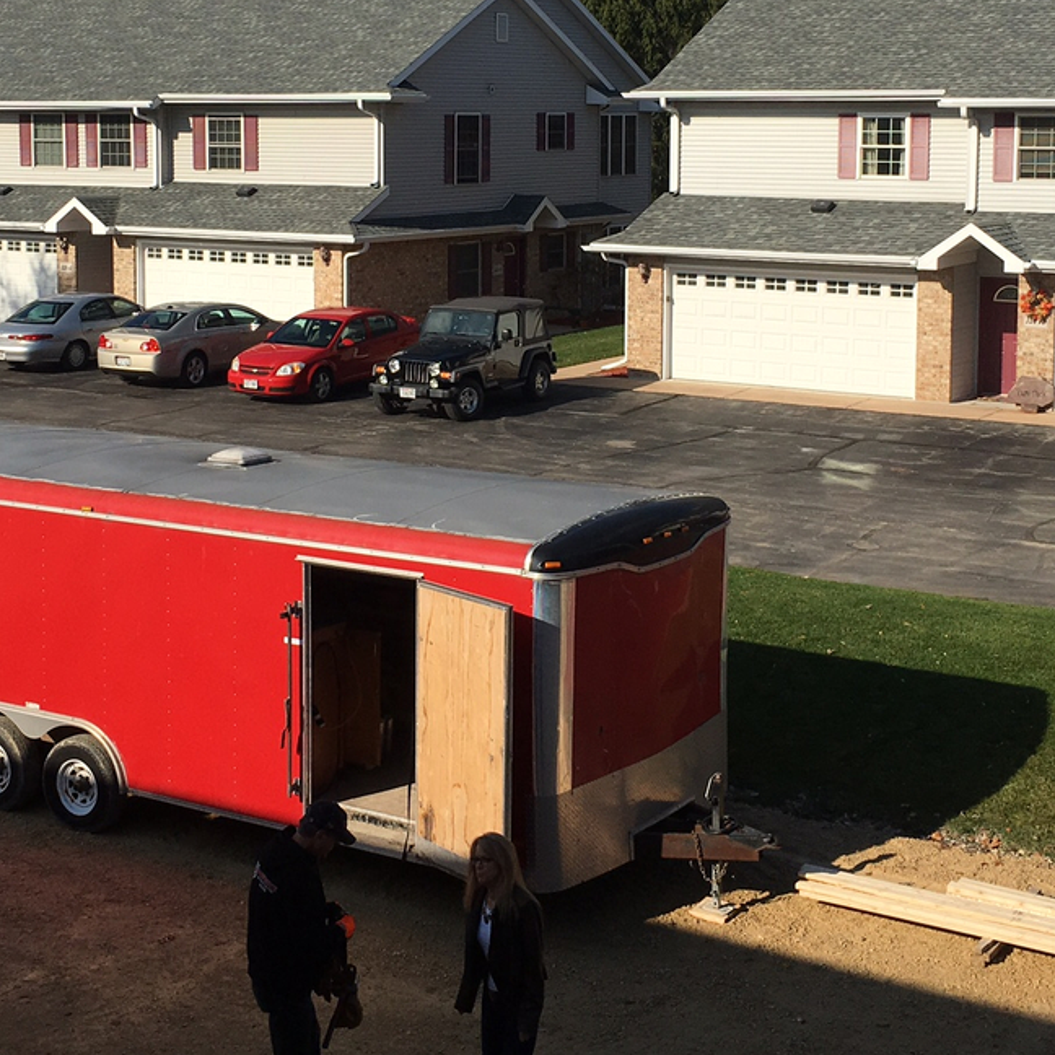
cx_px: 493
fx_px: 1965
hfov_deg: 30.0
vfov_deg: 29.7
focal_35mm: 57
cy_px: 309
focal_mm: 4.15
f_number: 2.2
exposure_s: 1/2747
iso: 25
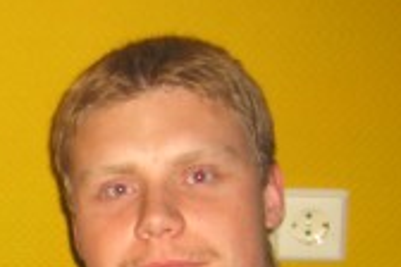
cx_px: -150
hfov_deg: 13.9
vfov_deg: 9.5
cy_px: 396
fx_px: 1570
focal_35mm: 141
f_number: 2.8
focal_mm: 7.9
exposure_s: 1/60
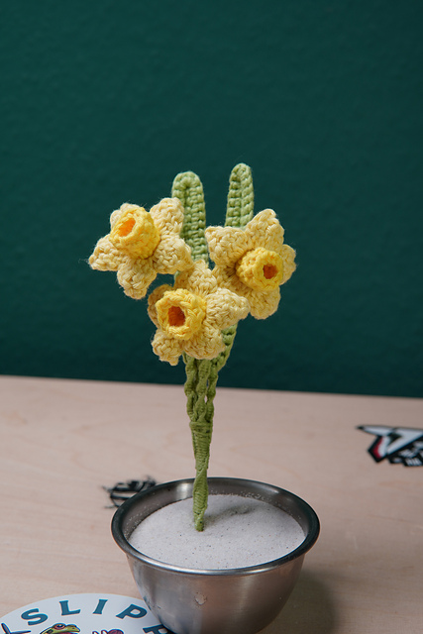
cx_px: 212
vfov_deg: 43.6
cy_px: 317
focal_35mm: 45
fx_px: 793
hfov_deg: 29.9
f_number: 7.1
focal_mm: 30
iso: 100
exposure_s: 1/30
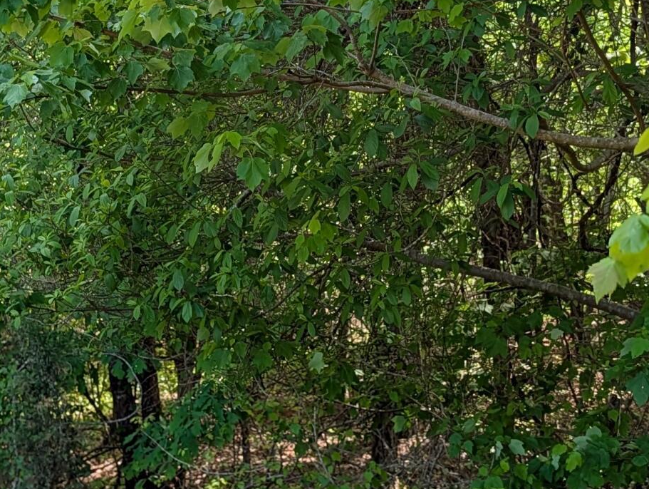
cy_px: 122
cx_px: 235
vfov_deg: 18.6
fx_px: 1483
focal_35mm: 79
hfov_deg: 24.6
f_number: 1.68
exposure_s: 1/175
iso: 25
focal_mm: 6.9
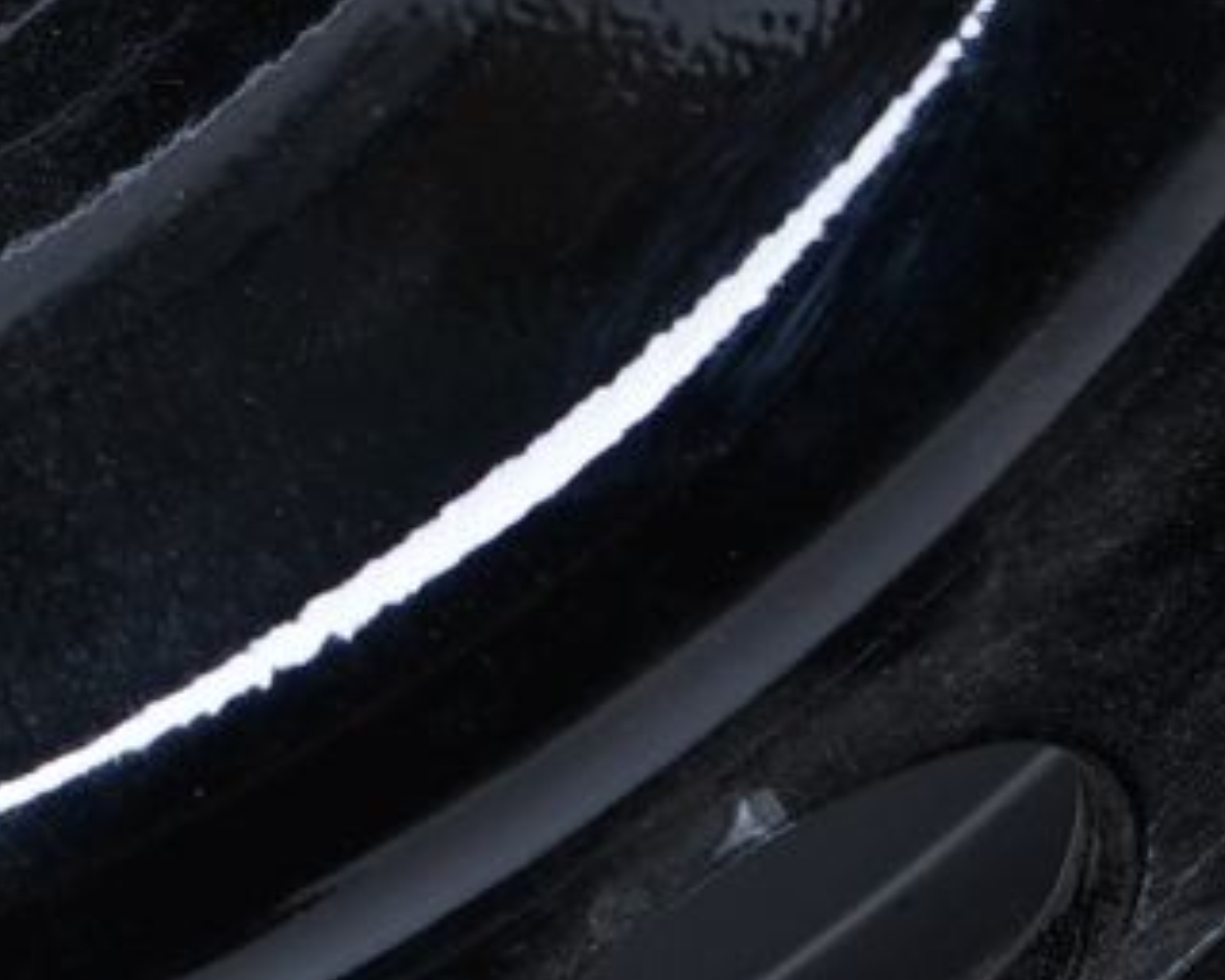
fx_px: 7142
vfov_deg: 7.4
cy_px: -1231
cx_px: -1348
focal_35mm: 197
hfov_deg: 9.1
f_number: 7.1
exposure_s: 1/100
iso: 250
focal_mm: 35
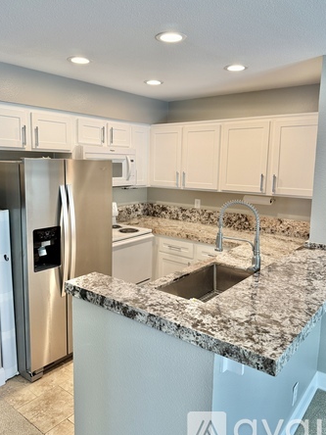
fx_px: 339
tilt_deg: -6.5
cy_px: 206
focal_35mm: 27
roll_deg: -1.5
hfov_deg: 51.4
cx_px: 162
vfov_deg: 65.3
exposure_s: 1/120
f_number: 1.78
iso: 100
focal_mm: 6.76
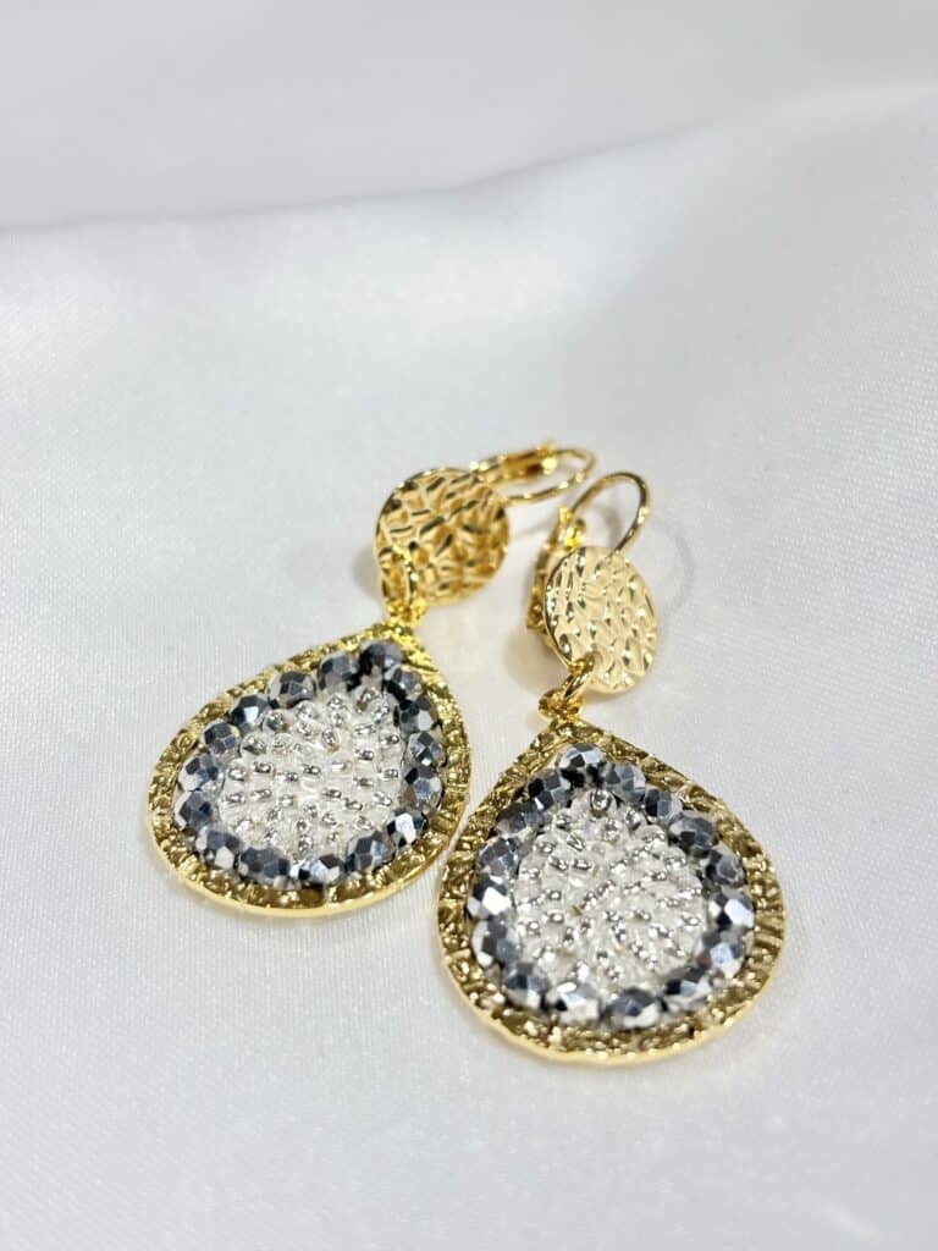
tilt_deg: -26.6
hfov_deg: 28.0
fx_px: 1879
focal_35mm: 52
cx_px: 469
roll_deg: +6.5
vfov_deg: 36.8
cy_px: 626
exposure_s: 1/220
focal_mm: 5.96
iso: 32
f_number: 1.6
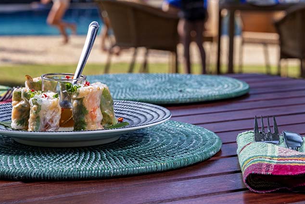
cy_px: 64
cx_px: 112
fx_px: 924
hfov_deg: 18.7
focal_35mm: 109
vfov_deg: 12.6
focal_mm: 72
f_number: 10
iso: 500
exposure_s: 1/250
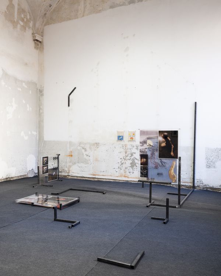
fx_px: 299
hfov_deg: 39.7
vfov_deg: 49.6
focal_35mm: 37
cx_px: 62
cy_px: 138
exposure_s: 1/2
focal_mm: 35
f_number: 9
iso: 100
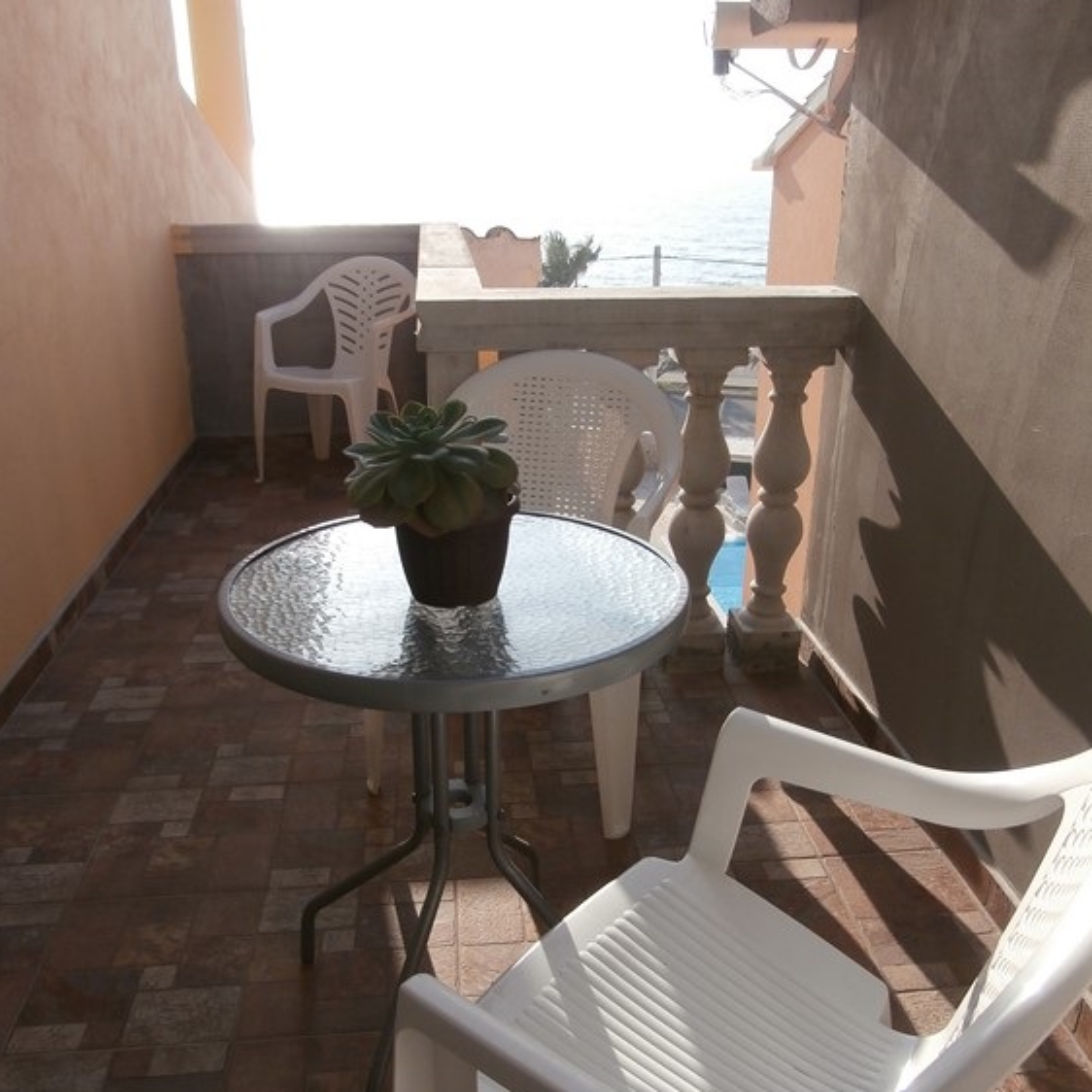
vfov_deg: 55.6
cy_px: 560
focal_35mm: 29
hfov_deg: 55.6
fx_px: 1035
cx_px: 548
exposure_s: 1/800
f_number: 3
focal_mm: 4.2
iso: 100
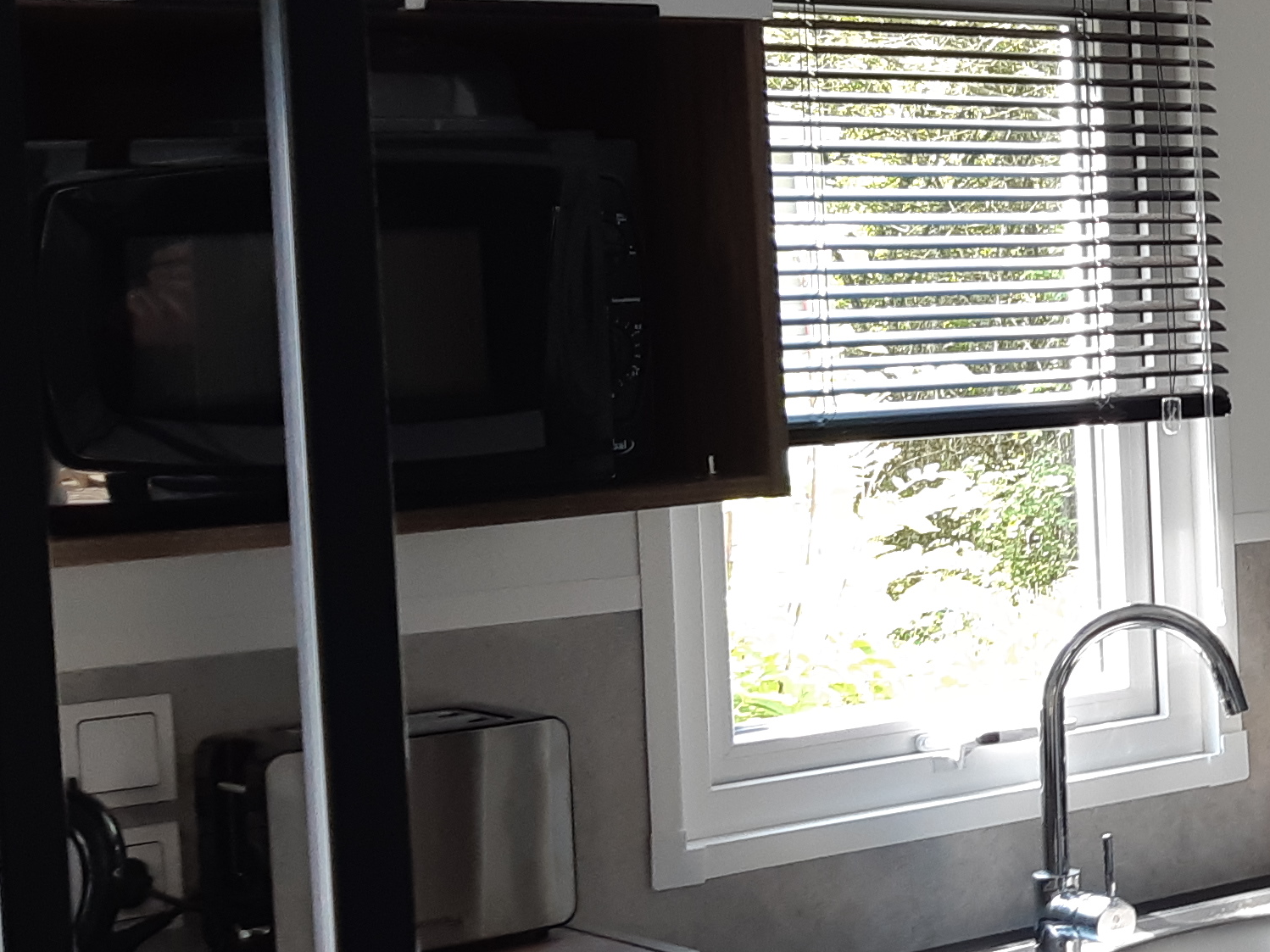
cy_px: 458
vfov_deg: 18.4
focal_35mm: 80
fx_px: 2935
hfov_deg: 22.1
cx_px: 1613
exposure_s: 1/100
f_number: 1.7
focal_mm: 3.93
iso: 64
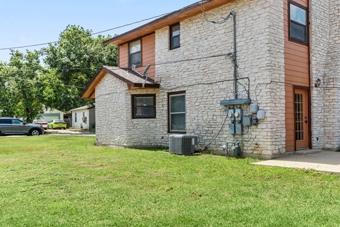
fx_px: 321
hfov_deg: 55.1
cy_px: 115
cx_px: 214
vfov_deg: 38.9
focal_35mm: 34
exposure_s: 1/80
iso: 100
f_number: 9
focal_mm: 17
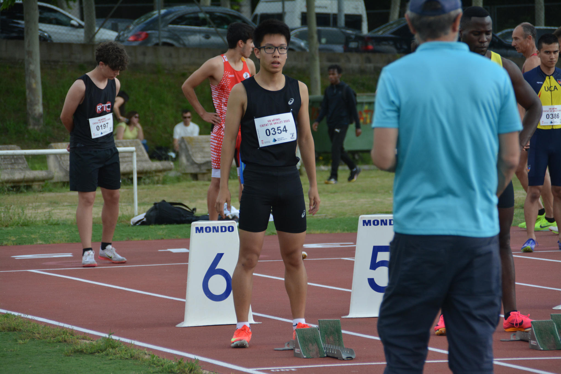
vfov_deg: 4.6
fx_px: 4674
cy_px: 187
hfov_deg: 6.9
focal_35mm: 300
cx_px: 280
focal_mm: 200
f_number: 6.3
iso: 720
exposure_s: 1/1000
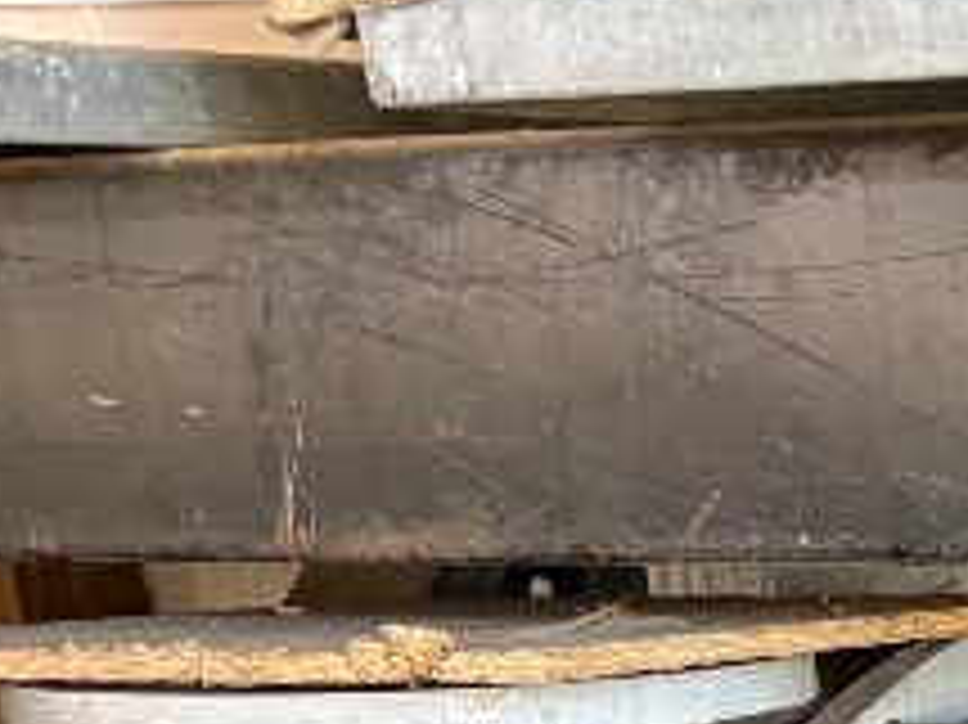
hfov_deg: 13.8
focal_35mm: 121
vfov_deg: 11.0
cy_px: 1511
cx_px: 1927
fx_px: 3382
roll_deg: +1.8
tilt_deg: -18.0
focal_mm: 5.96
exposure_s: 1/60
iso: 160
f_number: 1.6
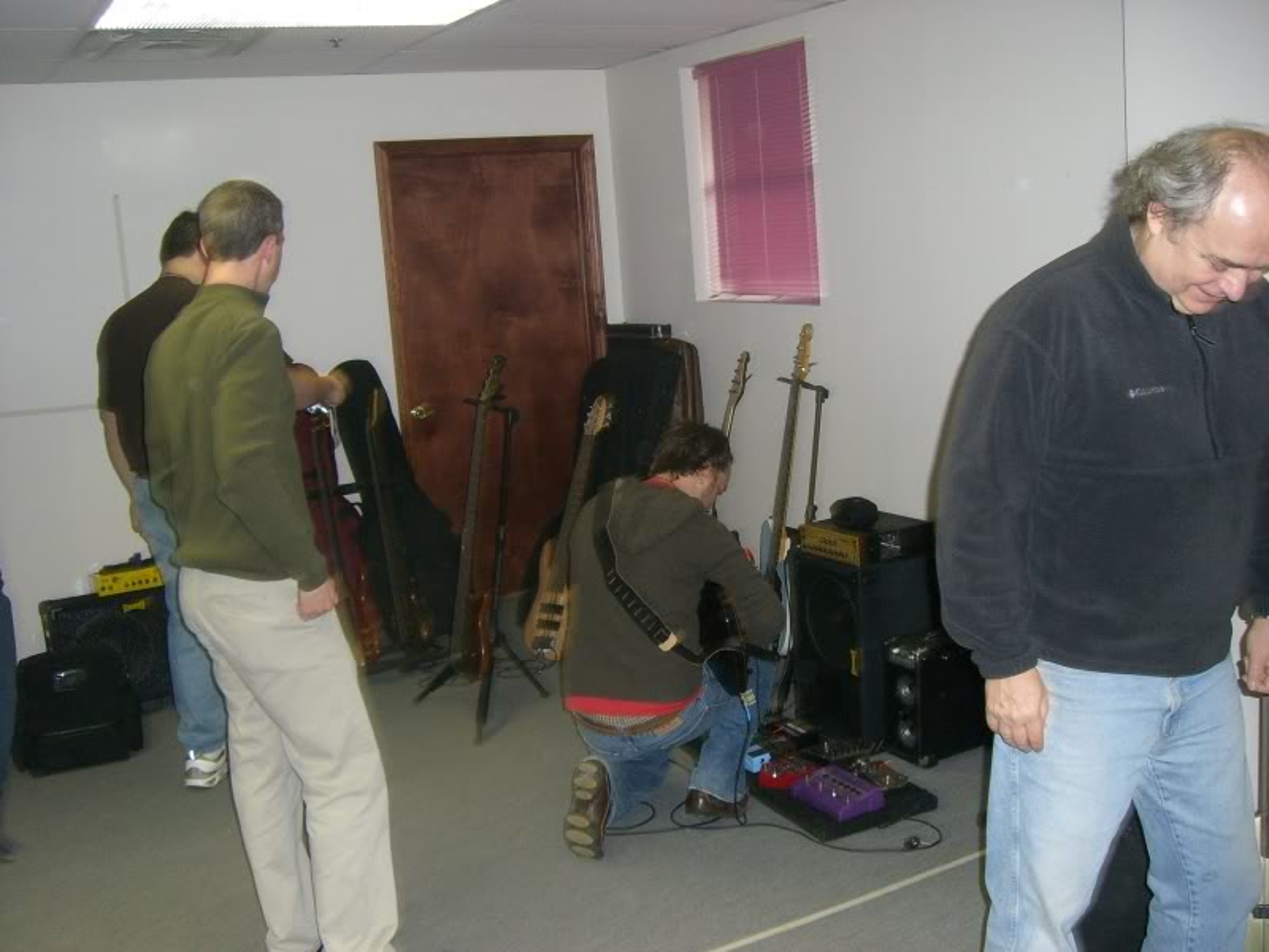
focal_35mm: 38
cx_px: 634
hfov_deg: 49.0
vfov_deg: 37.7
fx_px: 1393
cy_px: 476
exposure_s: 1/60
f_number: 2.7
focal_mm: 6.2
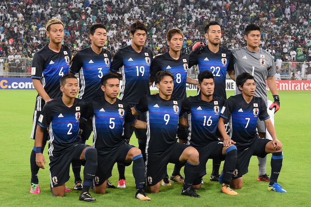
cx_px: 156
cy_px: 104
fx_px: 605
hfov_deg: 28.8
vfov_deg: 19.4
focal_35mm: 70
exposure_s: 1/320
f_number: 8
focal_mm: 70
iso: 4000
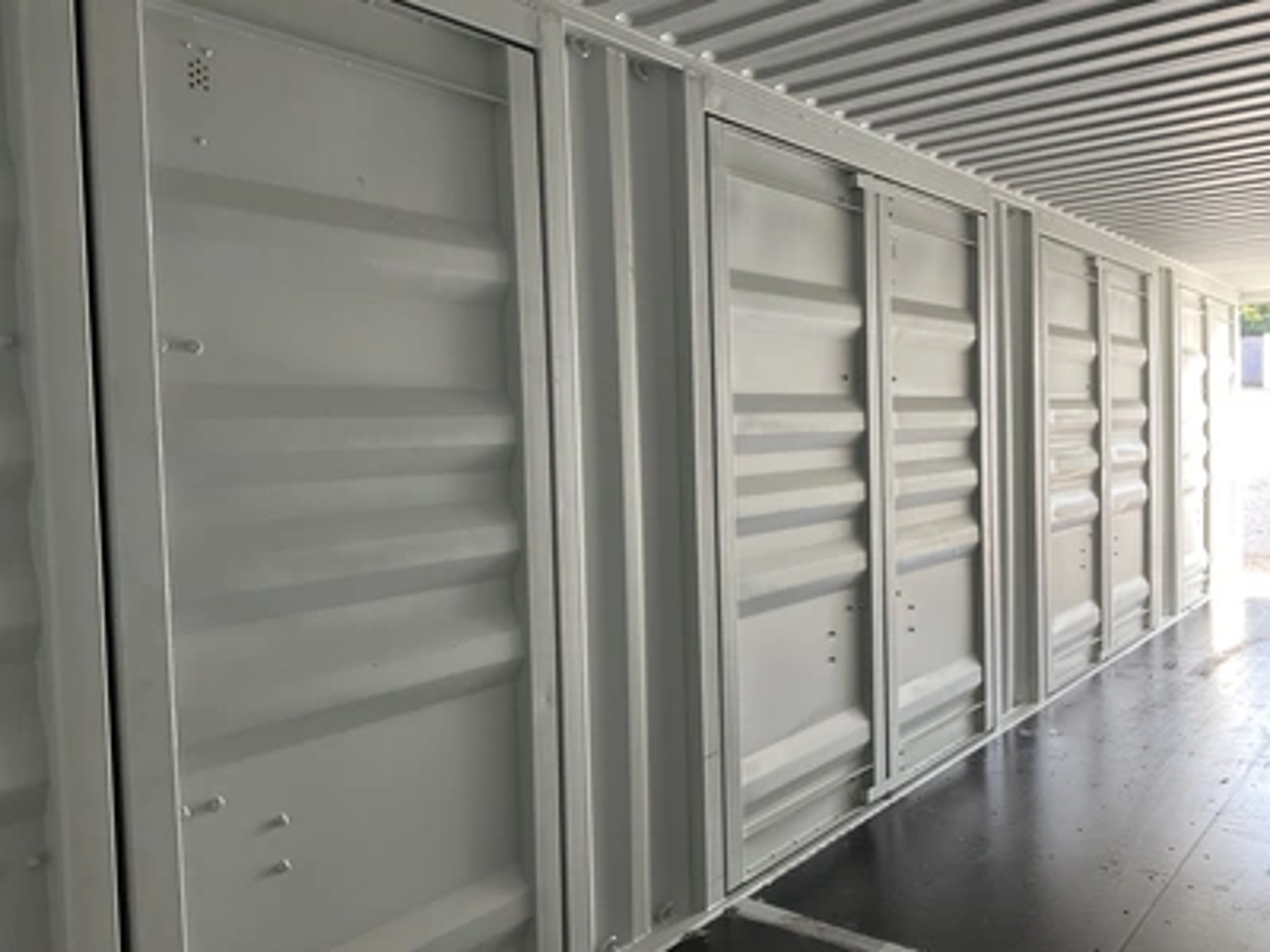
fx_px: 1064
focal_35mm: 29
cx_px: 635
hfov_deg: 61.7
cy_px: 476
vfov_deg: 48.2
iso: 100
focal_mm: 3
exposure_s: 1/60
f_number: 1.8
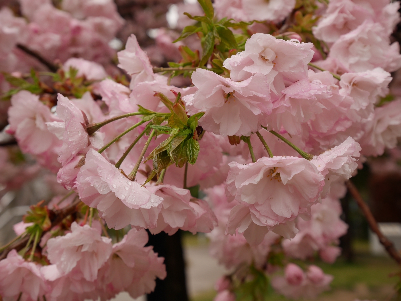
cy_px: 150
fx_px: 742
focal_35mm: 64
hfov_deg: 30.3
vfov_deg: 22.9
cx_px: 200
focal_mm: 32
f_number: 7.1
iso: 200
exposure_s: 1/200
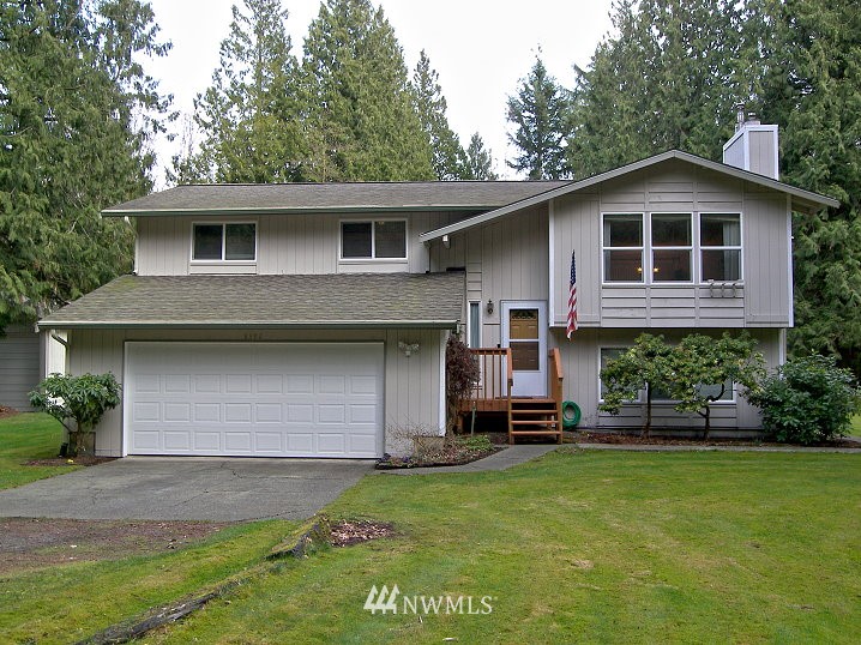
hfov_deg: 54.0
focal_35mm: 34
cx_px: 430
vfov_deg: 41.8
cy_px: 322
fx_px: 845
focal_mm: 7.2
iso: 50
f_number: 3.2
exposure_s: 1/100
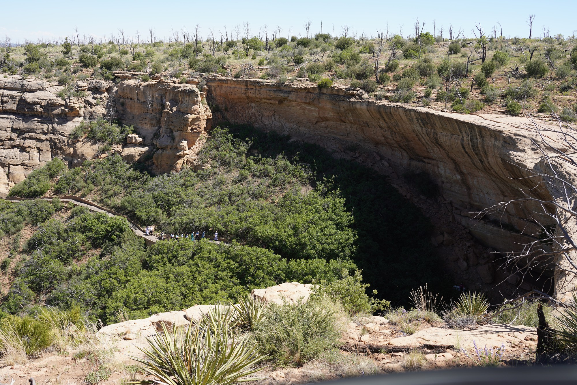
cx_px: 288
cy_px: 192
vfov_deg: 36.0
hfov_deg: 51.9
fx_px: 593
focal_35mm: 37
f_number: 10
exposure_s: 1/100
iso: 100
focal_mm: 37
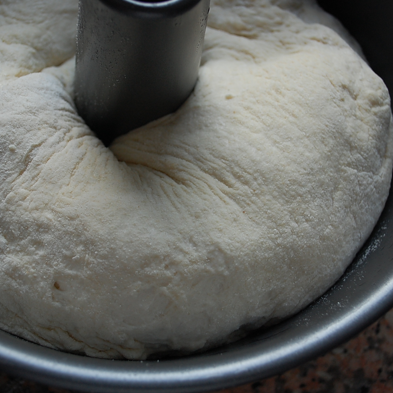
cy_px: 193
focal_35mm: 57
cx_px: 165
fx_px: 728
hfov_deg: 30.2
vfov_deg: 30.2
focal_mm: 29
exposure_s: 1/30
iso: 400
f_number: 4.8
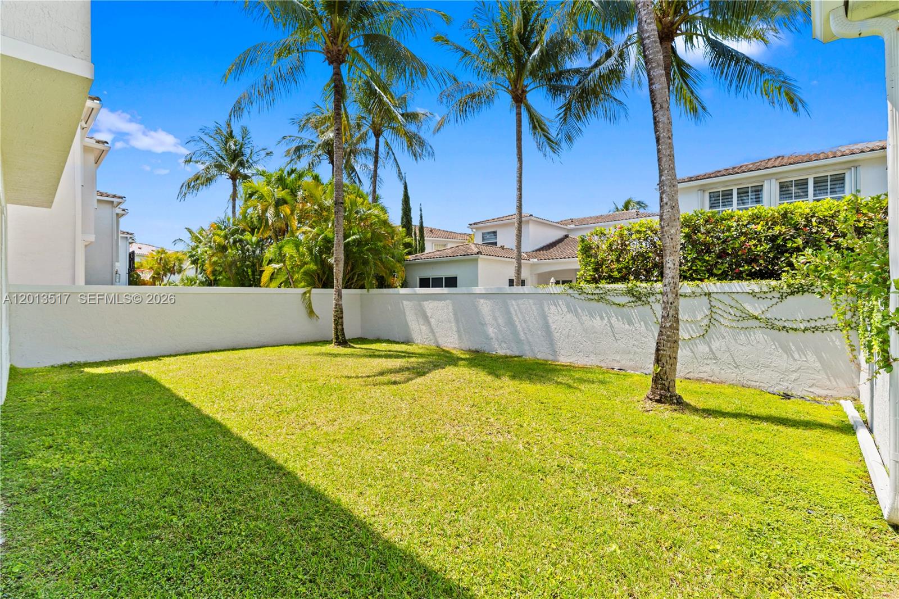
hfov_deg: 96.7
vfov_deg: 73.7
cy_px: 300
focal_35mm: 16
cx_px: 450
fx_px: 399
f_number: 5
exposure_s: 1/50
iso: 100
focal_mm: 16
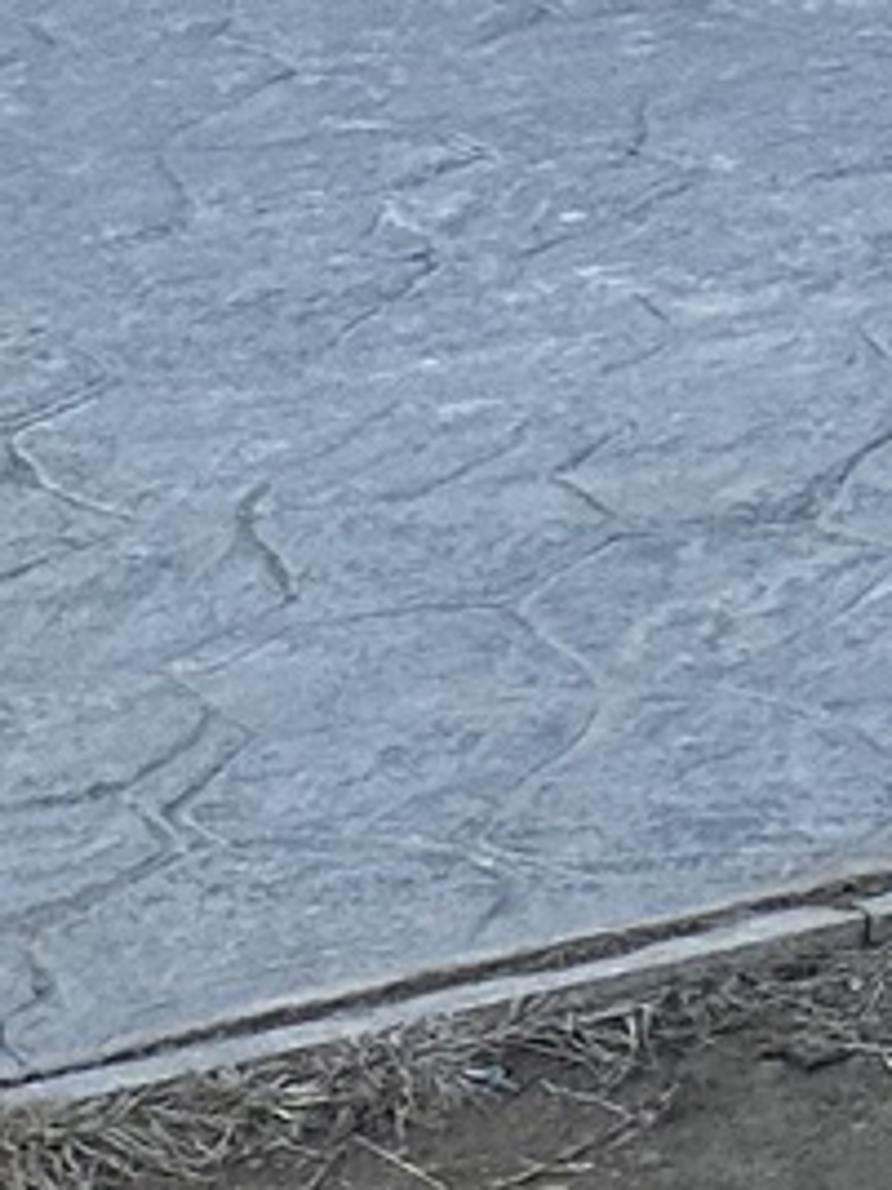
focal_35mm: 179
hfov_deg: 6.9
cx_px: 3257
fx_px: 6150
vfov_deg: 8.4
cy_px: -2908
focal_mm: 6.86
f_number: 1.78
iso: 80
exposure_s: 1/1664
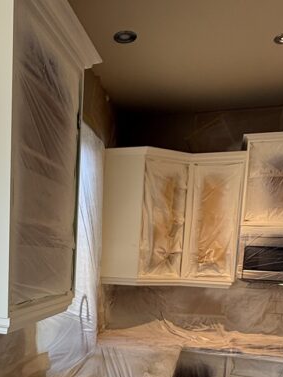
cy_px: 304
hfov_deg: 36.4
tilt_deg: -6.8
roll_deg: -3.0
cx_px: 54
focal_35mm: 38
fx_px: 414
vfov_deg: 46.3
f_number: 2.2
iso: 100
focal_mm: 2.22
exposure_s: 1/120
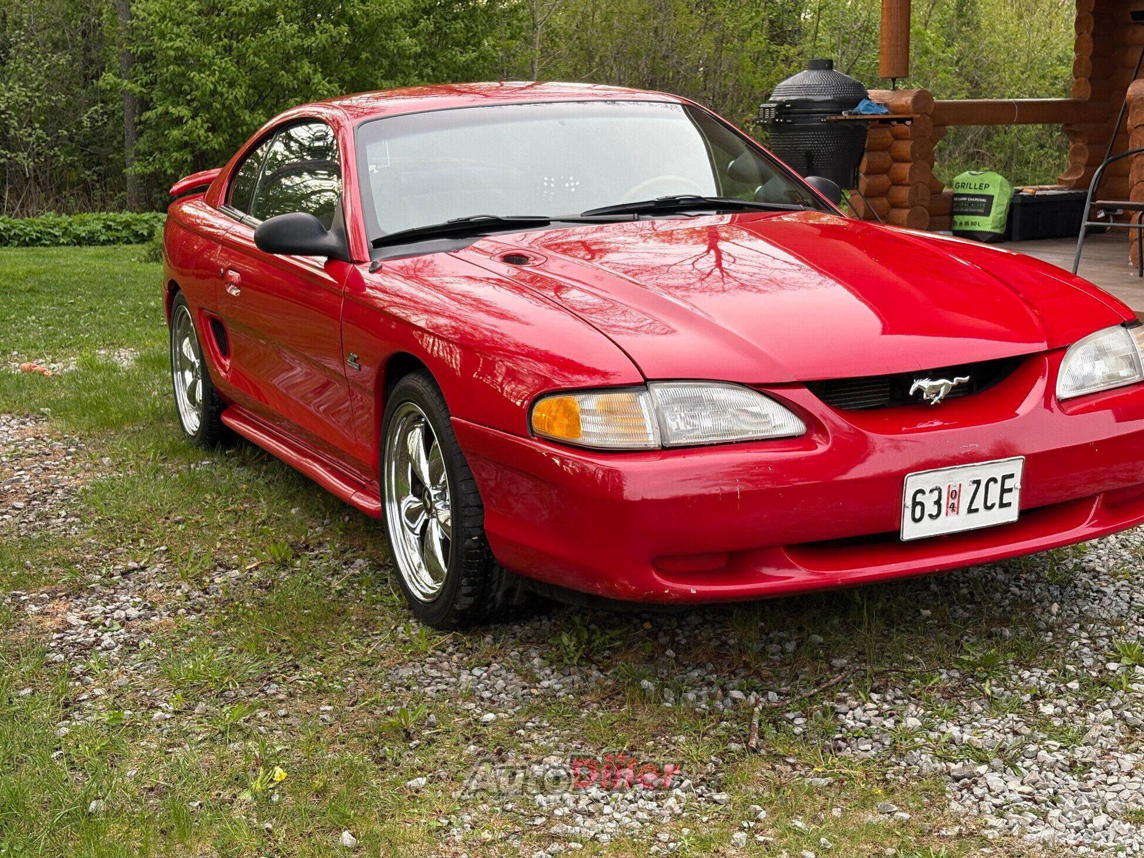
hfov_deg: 36.8
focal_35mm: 52
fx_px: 1719
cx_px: 572
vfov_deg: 28.0
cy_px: 429
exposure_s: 1/207
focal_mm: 5.96
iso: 50
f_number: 1.6
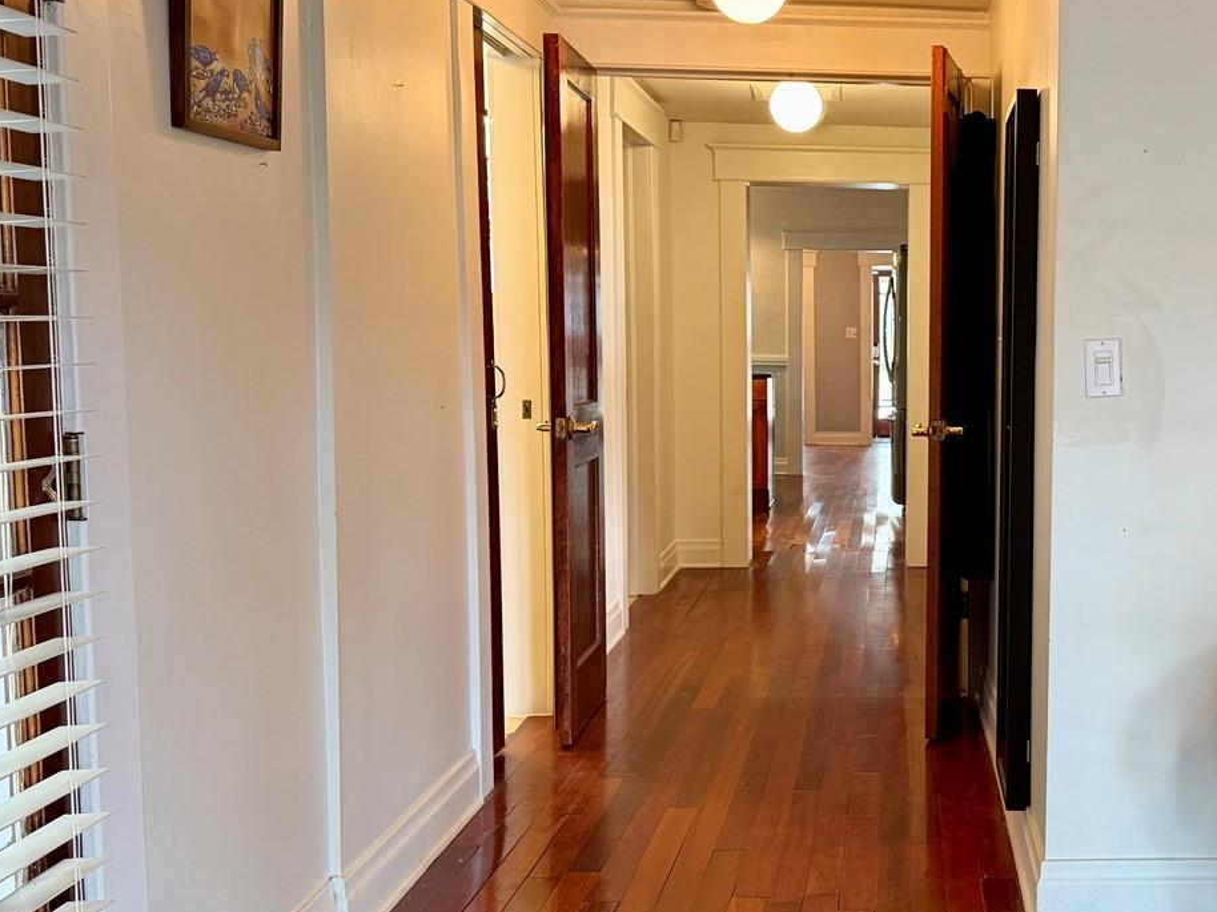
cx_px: 983
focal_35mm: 42
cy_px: 484
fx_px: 1476
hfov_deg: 42.7
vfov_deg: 34.3
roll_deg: -0.4
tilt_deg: -5.4
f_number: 1.78
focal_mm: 6.76
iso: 250
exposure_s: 1/60
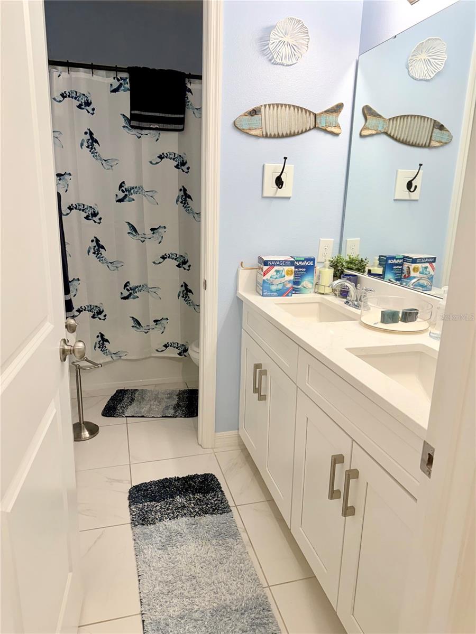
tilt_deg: -15.6
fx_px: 440
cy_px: 317
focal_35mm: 24
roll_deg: -1.5
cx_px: 238
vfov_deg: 71.6
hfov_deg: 56.8
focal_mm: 6.76
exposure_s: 1/120
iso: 125
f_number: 1.78
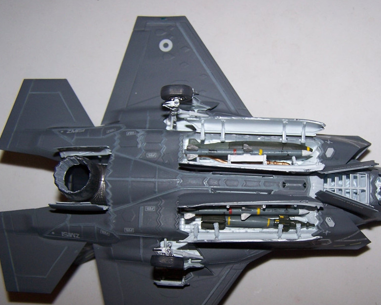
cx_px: 248
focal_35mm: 51
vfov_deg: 29.6
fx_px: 575
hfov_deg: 36.3
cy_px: 192
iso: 80
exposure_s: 1/60
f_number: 2.8
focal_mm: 6.3
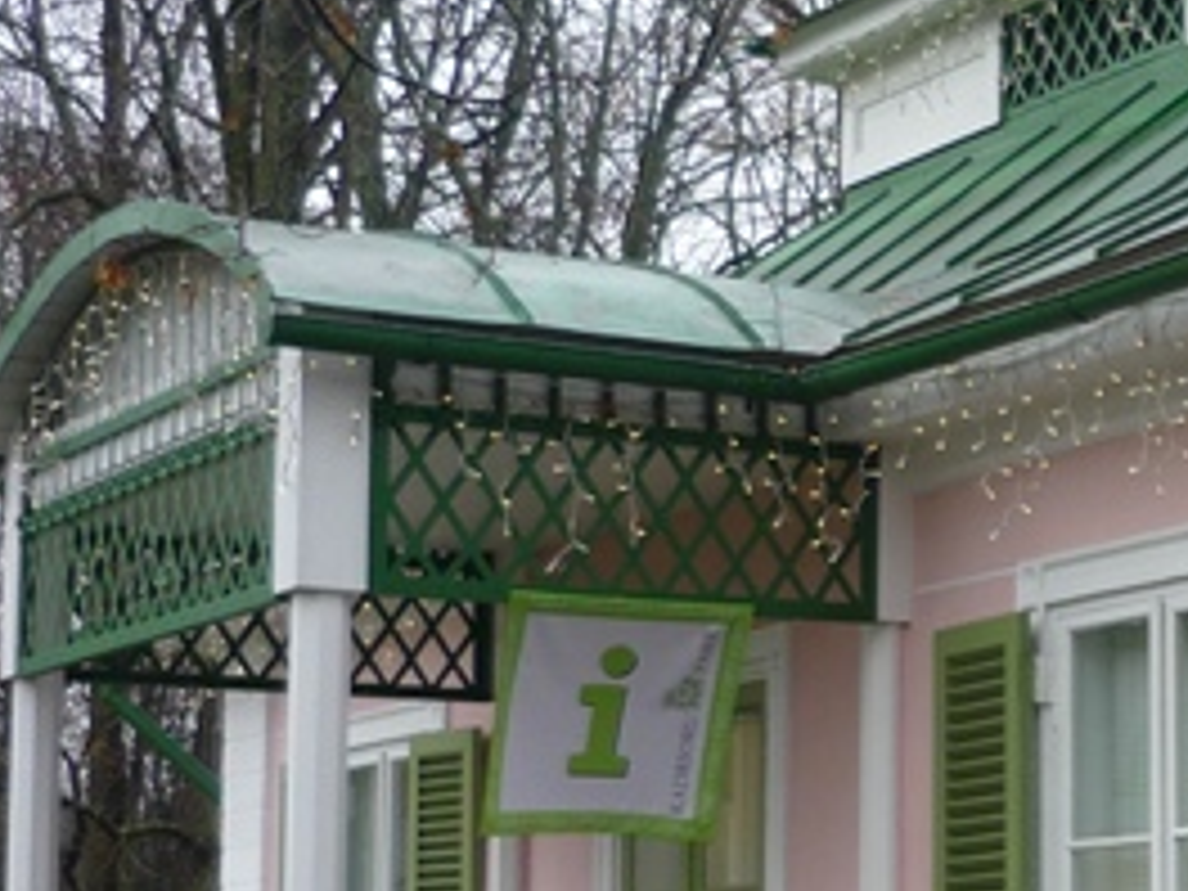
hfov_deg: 19.0
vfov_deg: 15.3
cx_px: 1508
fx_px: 3295
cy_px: 648
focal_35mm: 96
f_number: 2.8
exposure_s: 1/80
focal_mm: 5.5
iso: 100
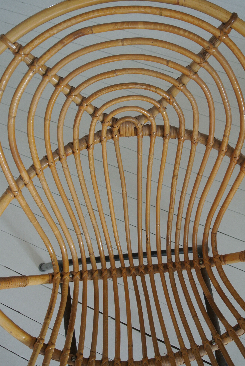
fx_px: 397
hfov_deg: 34.3
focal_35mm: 39
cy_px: 183
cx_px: 122
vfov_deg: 49.5
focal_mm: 14.5
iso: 400
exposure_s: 1/50
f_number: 4
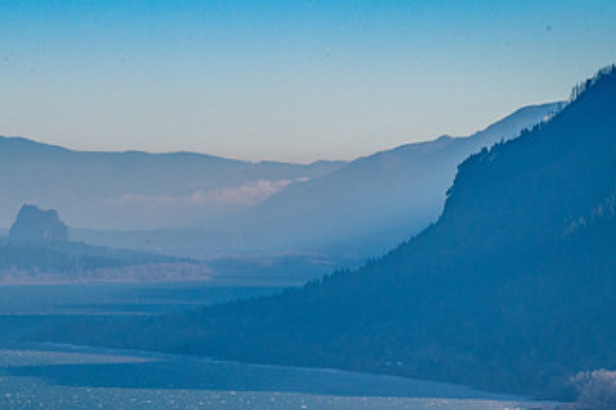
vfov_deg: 5.5
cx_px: 125
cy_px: 278
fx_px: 4258
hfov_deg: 8.3
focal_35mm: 249
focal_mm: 140
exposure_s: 1/640
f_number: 16
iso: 800
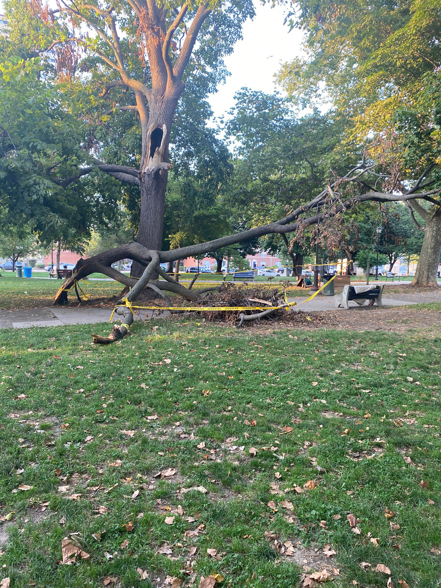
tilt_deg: -3.1
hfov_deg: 53.1
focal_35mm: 26
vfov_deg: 67.3
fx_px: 442
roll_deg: -0.3
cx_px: 220
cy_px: 294
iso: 80
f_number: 1.8
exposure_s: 1/122
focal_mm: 4.25
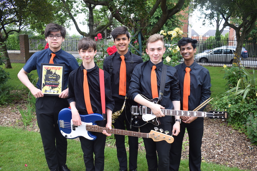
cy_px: 86
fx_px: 214
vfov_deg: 43.6
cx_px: 128
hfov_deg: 61.9
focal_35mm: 30
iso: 400
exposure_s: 1/160
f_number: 6.3
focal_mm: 20
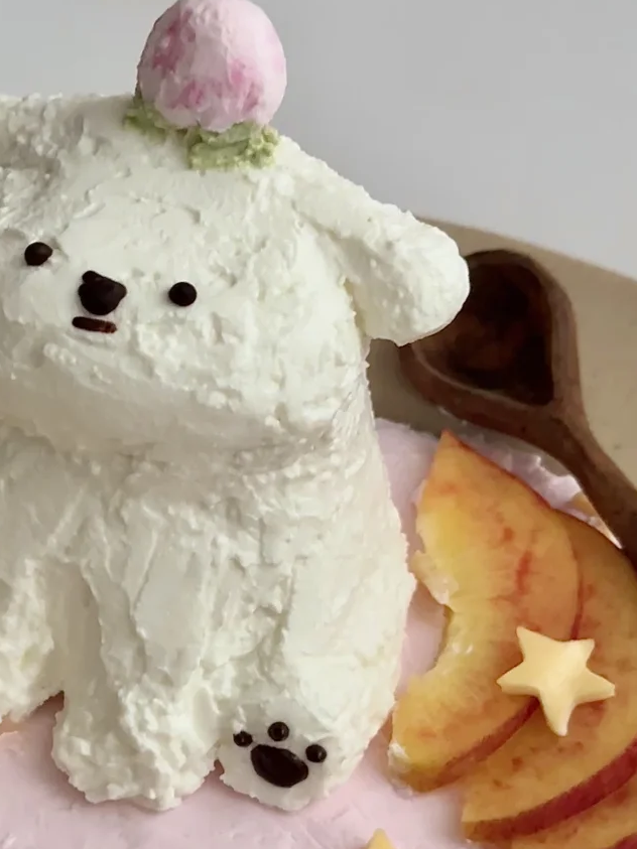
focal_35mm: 82
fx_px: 2012
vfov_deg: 23.7
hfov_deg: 17.9
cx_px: 151
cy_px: 601
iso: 500
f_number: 1.78
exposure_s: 1/40
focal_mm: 6.76
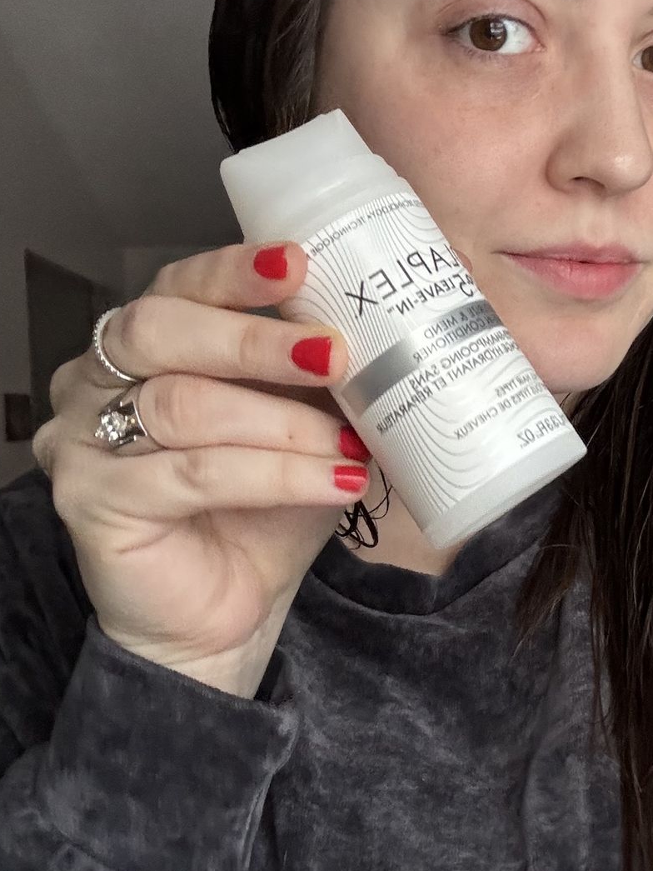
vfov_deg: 38.9
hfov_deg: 29.2
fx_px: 1232
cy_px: 406
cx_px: 495
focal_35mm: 49
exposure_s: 1/60
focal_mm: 2.69
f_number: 1.9
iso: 320
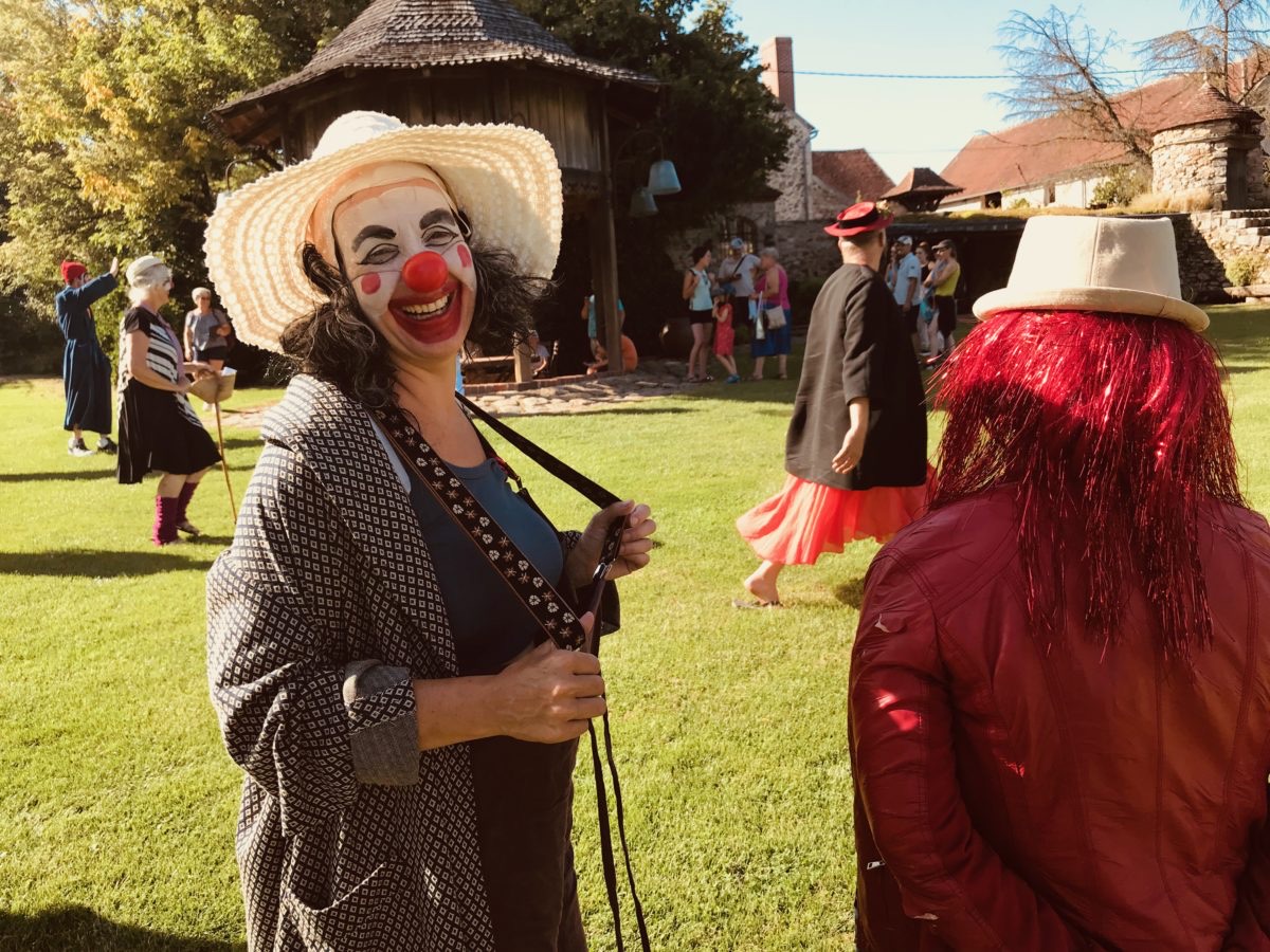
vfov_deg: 49.7
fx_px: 1027
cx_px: 635
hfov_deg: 63.4
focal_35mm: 28
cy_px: 476
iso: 20
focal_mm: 3.99
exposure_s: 1/684
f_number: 1.8
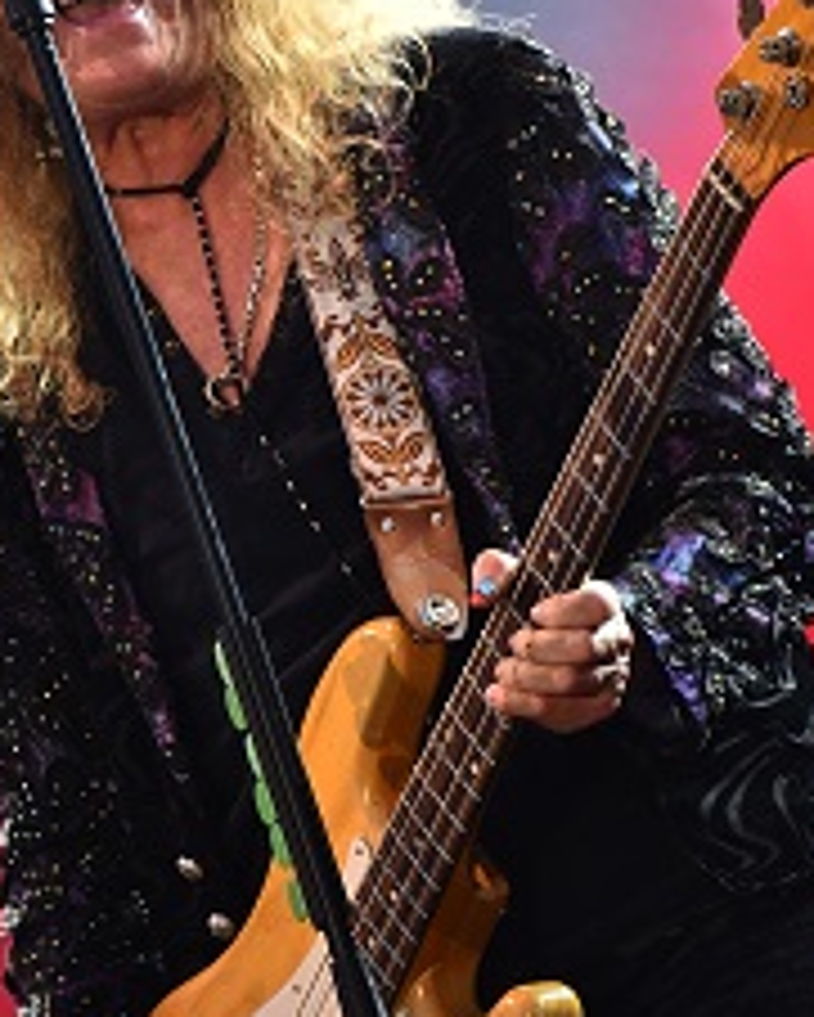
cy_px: 488
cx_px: 441
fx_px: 13783
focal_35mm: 458
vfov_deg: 4.2
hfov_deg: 3.4
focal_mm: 140
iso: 1100
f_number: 5.6
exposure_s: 1/250
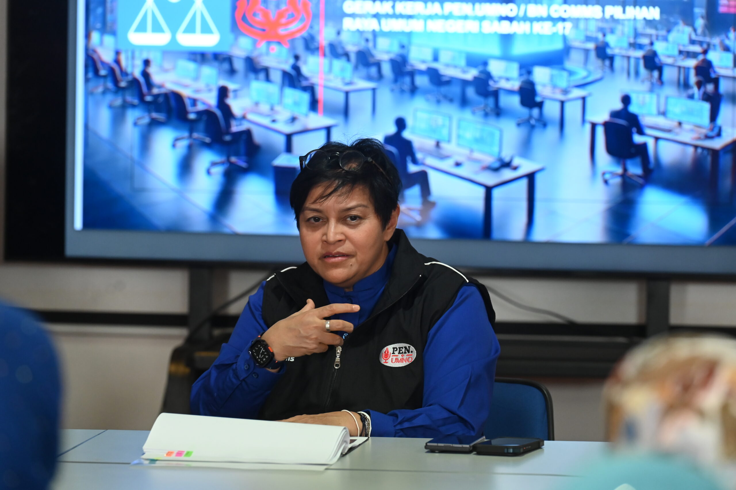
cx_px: 368
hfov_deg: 10.3
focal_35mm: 200
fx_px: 4086
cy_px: 245
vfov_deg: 6.9
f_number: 5
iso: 3600
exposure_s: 1/160
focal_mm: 200
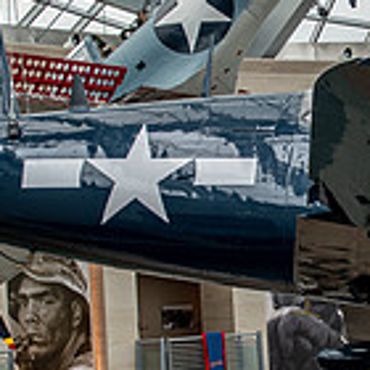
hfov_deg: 12.6
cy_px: 212
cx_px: 377
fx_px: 1657
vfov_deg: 12.7
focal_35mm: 137
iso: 100
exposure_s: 1/100
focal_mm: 20
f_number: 3.5
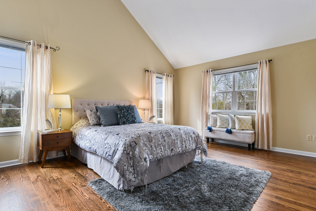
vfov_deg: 67.4
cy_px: 109
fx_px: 158
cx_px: 149
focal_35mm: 18
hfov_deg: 89.9
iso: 125
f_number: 8
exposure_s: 1/4
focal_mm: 16
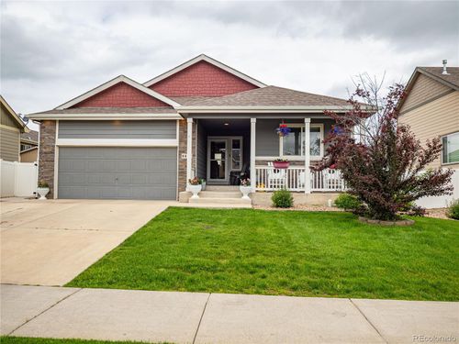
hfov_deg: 63.4
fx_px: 371
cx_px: 230
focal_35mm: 28
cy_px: 172
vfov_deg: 49.7
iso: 200
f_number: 2.8
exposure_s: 1/1600
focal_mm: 14
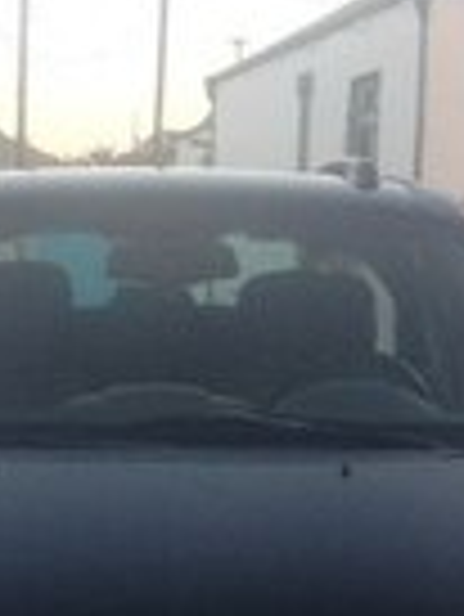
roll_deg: +0.4
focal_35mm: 127
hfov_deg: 11.7
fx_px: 2266
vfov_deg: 14.8
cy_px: 800
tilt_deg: -13.0
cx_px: 171
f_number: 2.4
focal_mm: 4.28
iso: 64
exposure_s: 1/120
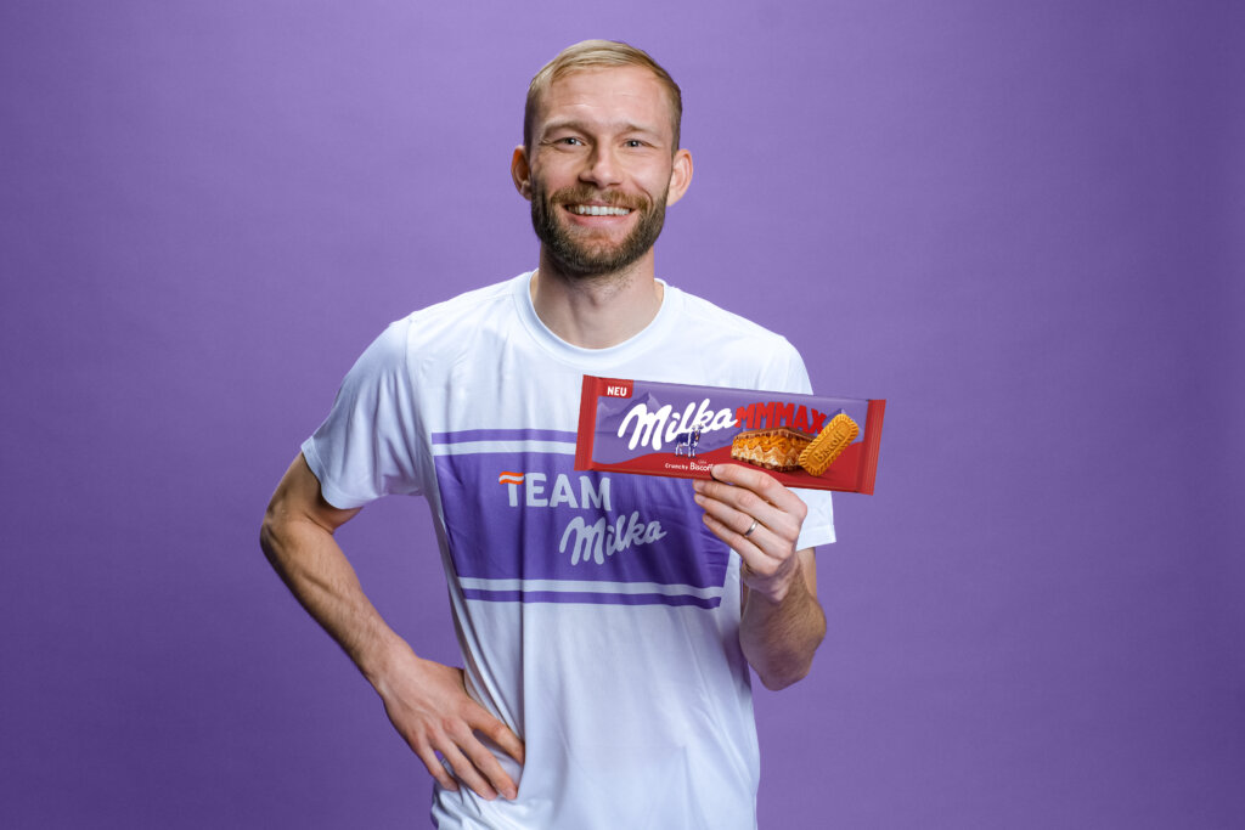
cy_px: 415
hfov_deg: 37.5
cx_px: 622
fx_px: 1833
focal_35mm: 53
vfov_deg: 25.5
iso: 200
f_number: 8
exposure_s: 1/125
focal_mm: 35
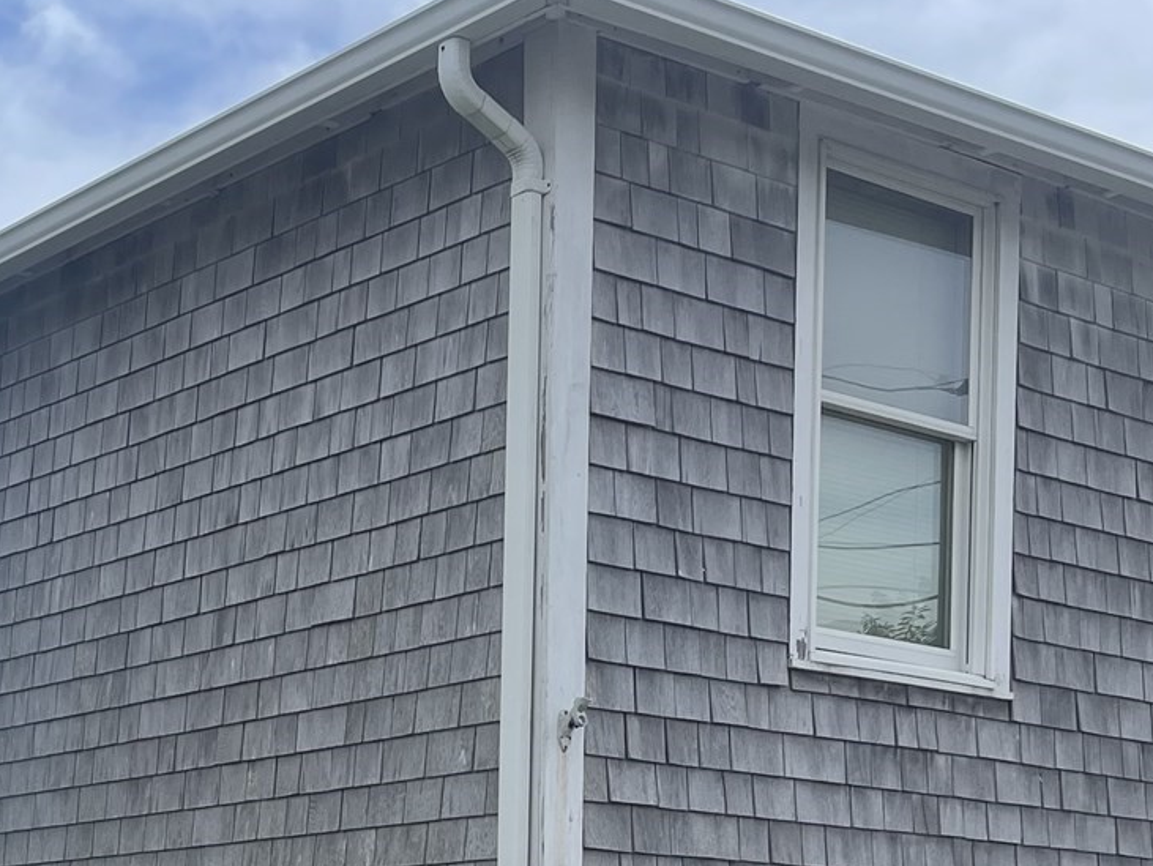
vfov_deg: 19.9
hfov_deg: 27.3
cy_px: 999
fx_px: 2333
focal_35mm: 70
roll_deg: -1.2
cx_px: 268
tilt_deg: +0.1
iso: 32
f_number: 1.6
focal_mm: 5.1
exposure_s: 1/4902
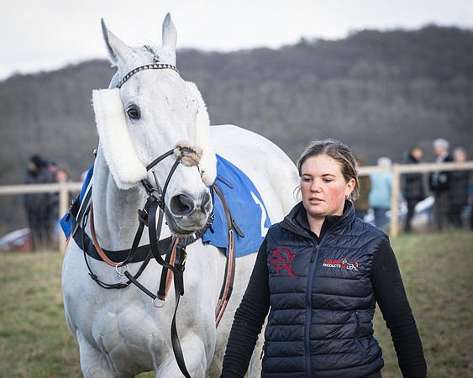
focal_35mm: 210
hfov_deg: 9.2
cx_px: 249
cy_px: 176
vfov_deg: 7.4
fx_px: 2936
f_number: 5
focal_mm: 115
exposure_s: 1/640
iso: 400
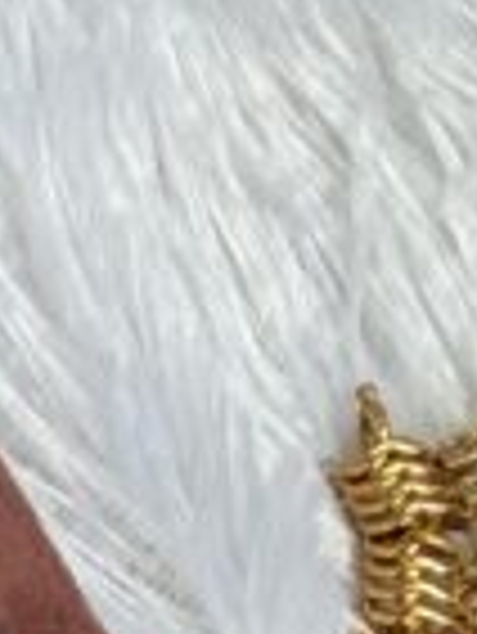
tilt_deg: -75.2
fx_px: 2917
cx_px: -626
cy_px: 2080
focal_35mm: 159
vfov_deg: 9.1
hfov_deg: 8.6
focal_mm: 2.22
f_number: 2.2
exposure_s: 1/121
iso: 125
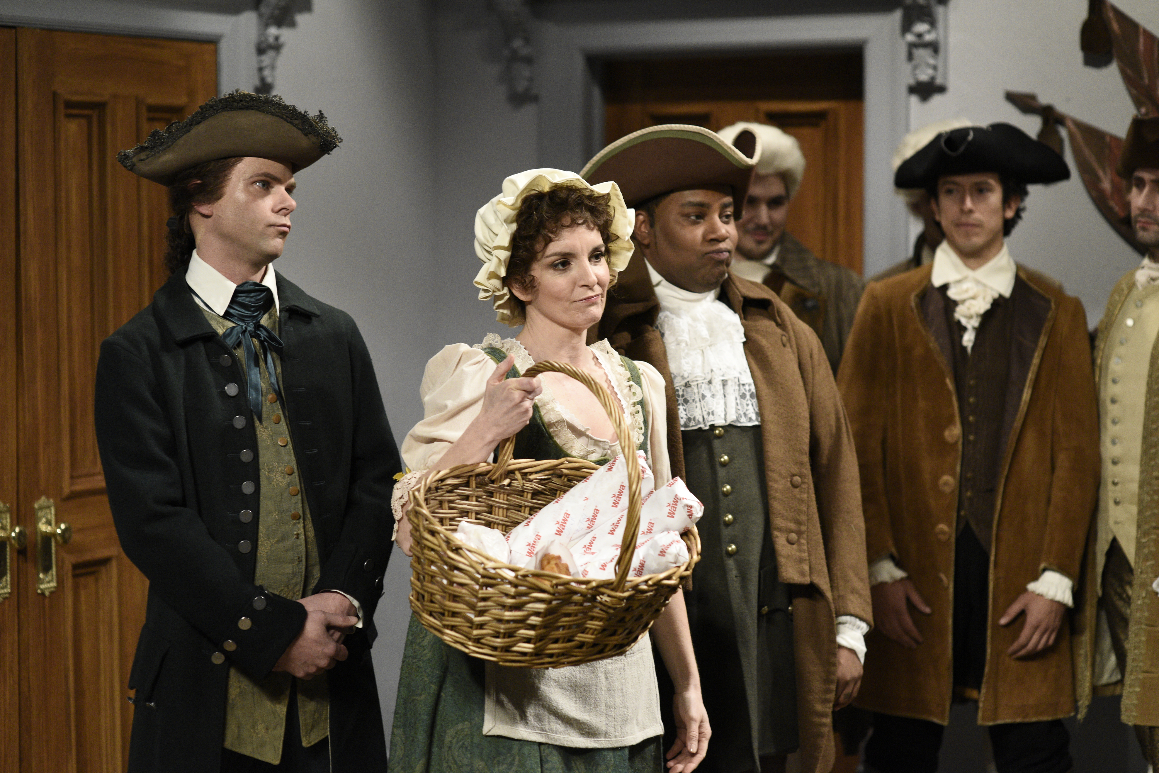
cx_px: 580
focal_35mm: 85
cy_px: 386
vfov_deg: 16.1
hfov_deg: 23.9
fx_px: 2737
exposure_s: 1/250
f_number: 3.5
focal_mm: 85
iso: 3200
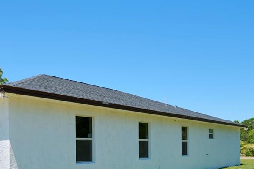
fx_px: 292
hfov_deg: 45.8
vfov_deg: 30.9
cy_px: 153
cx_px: 72
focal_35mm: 41
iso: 100
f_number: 8
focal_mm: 15.5
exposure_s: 1/1250
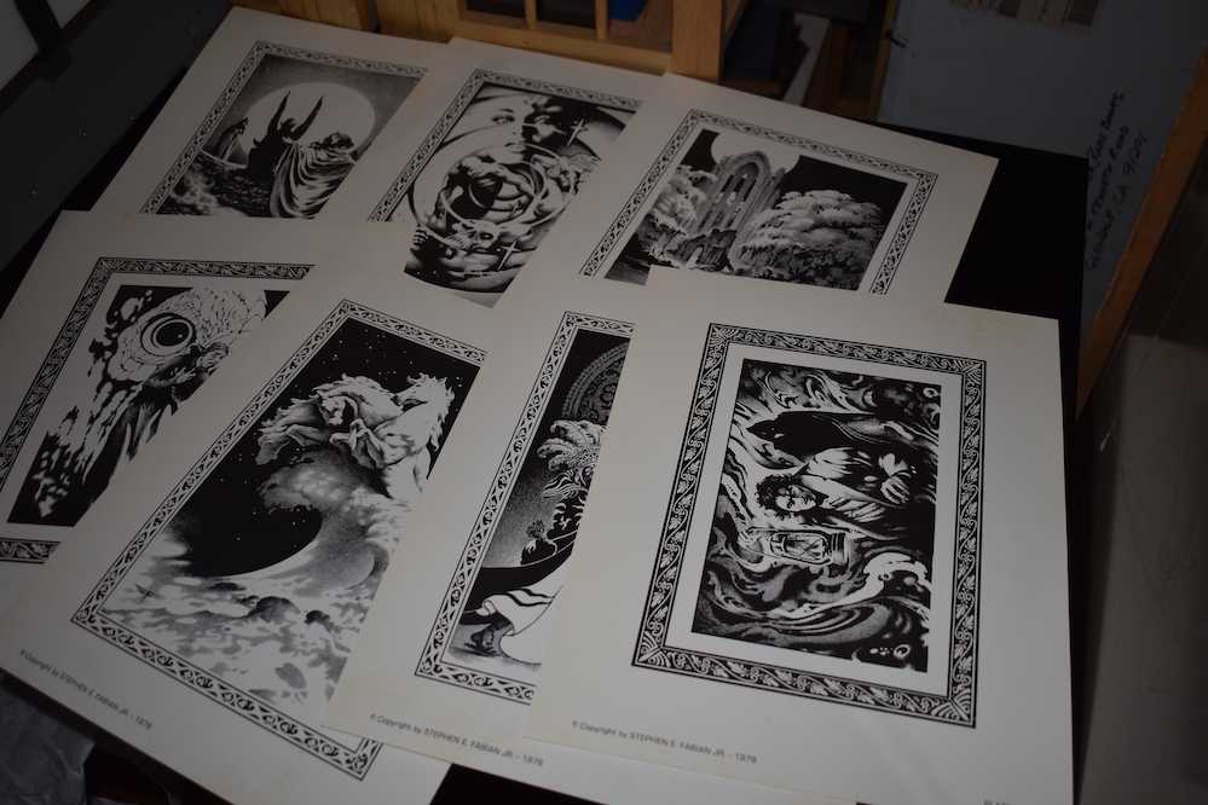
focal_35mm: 34
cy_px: 402
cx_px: 604
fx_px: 1158
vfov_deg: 38.4
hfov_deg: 55.1
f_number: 3.8
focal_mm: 23
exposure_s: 1/100
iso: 320
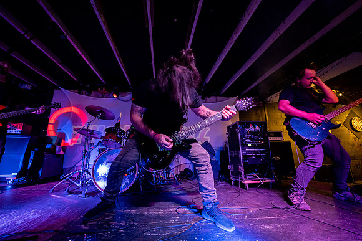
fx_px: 141
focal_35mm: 14
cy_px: 120
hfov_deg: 104.2
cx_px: 181
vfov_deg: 81.2
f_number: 2.8
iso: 3200
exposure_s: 1/160
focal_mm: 14
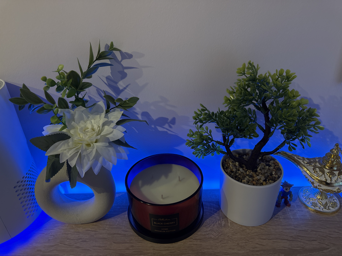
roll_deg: +2.9
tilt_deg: -27.7
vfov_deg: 56.8
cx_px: 171
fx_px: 237
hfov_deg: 71.6
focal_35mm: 24
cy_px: 128
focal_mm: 6.76
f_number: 1.78
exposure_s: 1/56
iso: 500
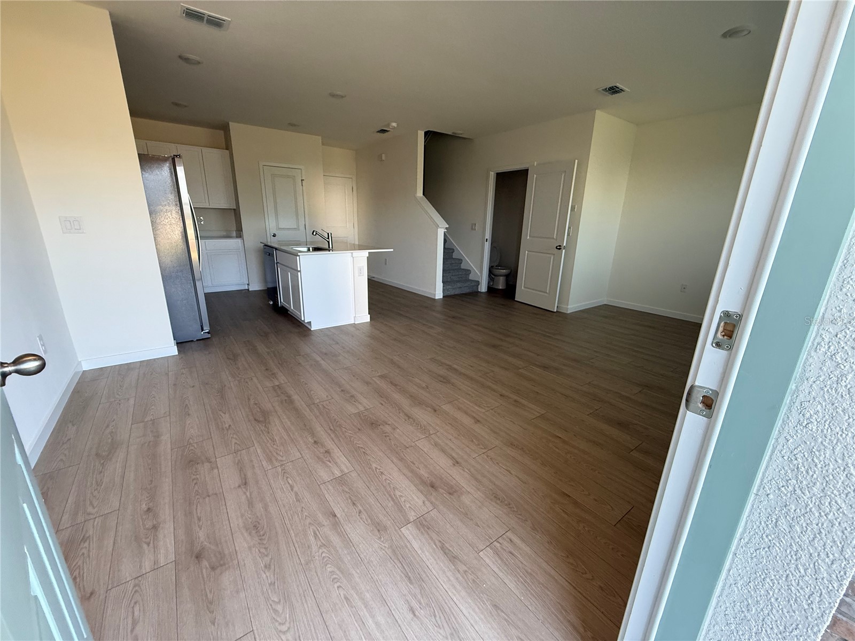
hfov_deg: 102.1
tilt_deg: -15.5
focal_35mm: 14
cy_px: 320
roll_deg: -1.6
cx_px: 428
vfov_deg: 85.7
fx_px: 346
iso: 320
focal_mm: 2.22
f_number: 2.2
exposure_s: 1/120
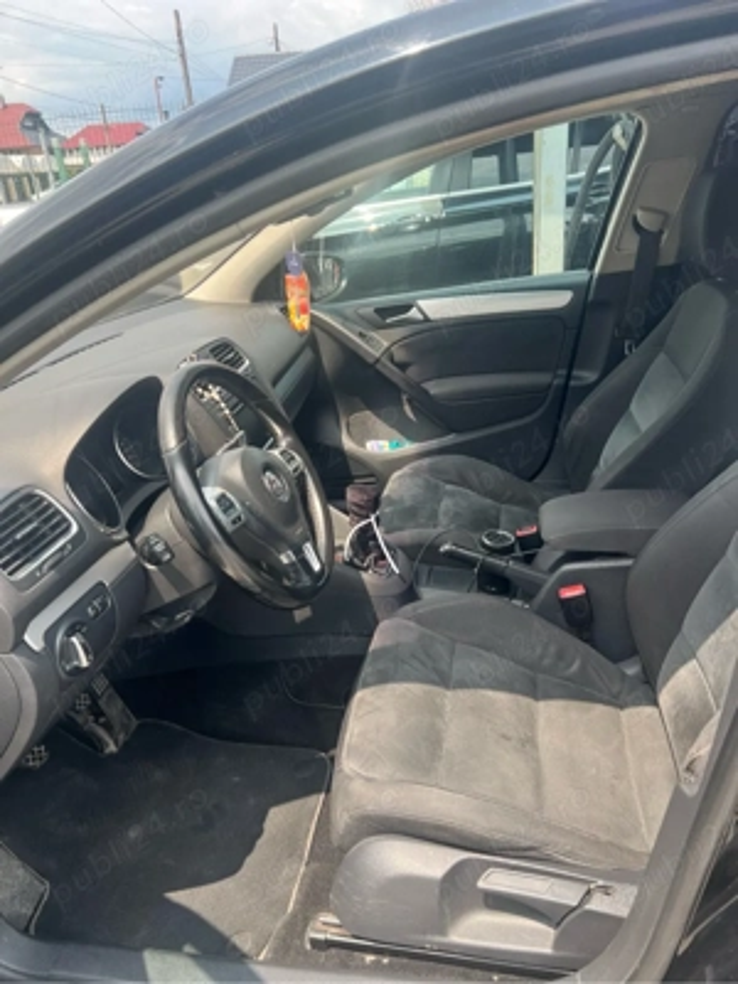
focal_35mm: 26
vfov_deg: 67.3
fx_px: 739
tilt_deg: -23.4
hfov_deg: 53.1
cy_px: 492
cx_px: 369
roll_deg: +5.0
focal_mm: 5.7
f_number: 1.5
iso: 50
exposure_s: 1/597
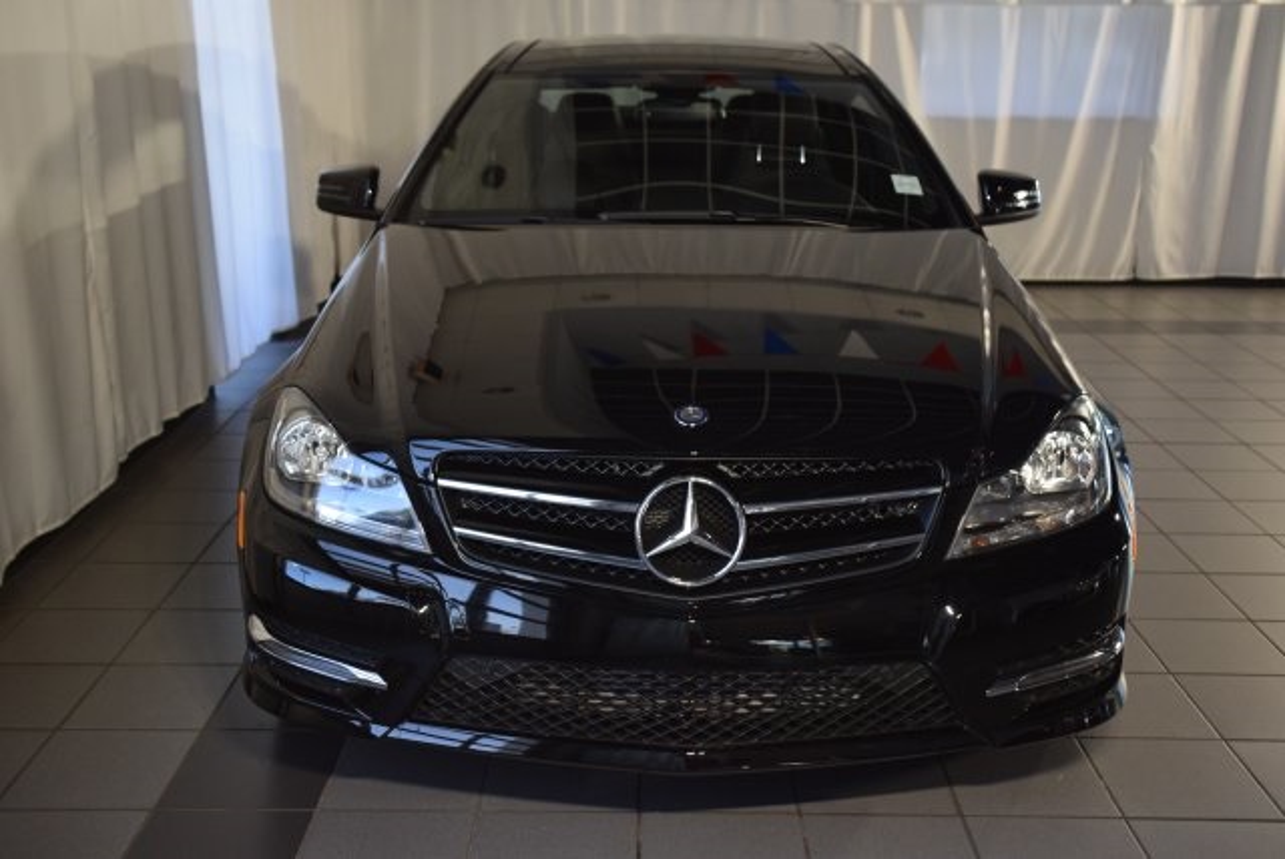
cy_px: 430
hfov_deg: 49.5
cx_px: 642
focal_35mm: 39
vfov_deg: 34.3
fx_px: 1393
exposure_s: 1/60
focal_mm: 26
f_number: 3.2
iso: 1400
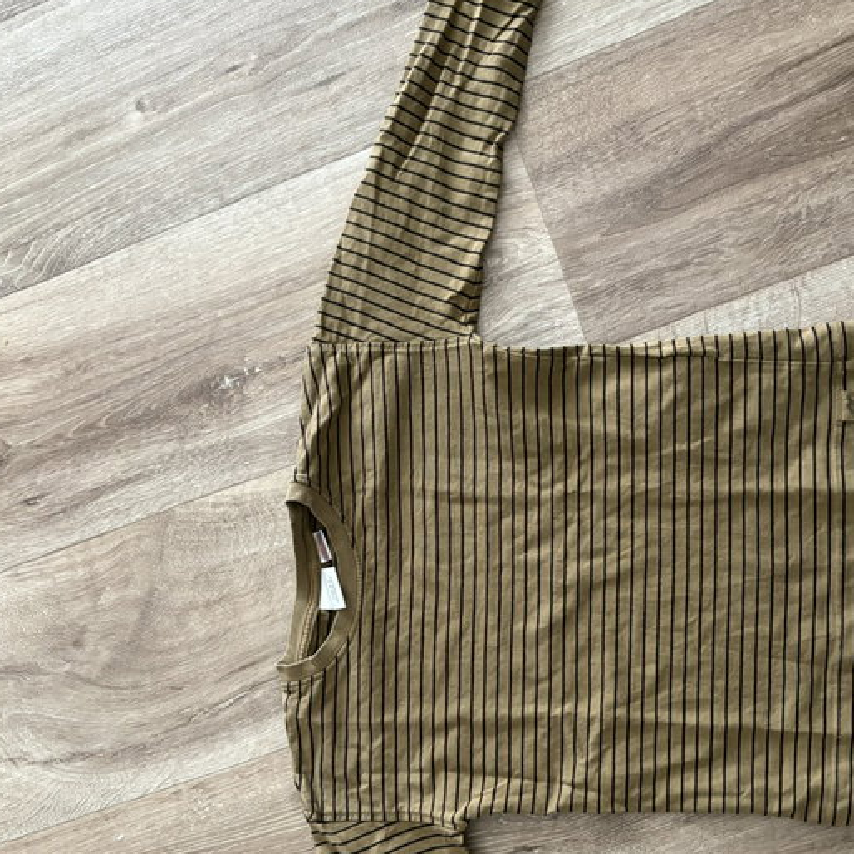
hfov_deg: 44.9
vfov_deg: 44.1
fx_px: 1033
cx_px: 469
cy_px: 584
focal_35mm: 37
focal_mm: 5.96
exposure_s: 1/31
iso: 640
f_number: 1.6
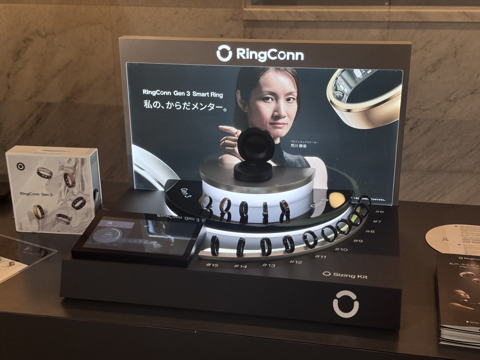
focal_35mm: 48
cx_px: 240
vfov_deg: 30.3
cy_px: 180
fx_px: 666
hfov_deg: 39.7
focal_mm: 6.76
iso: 50
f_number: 1.78
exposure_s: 1/203
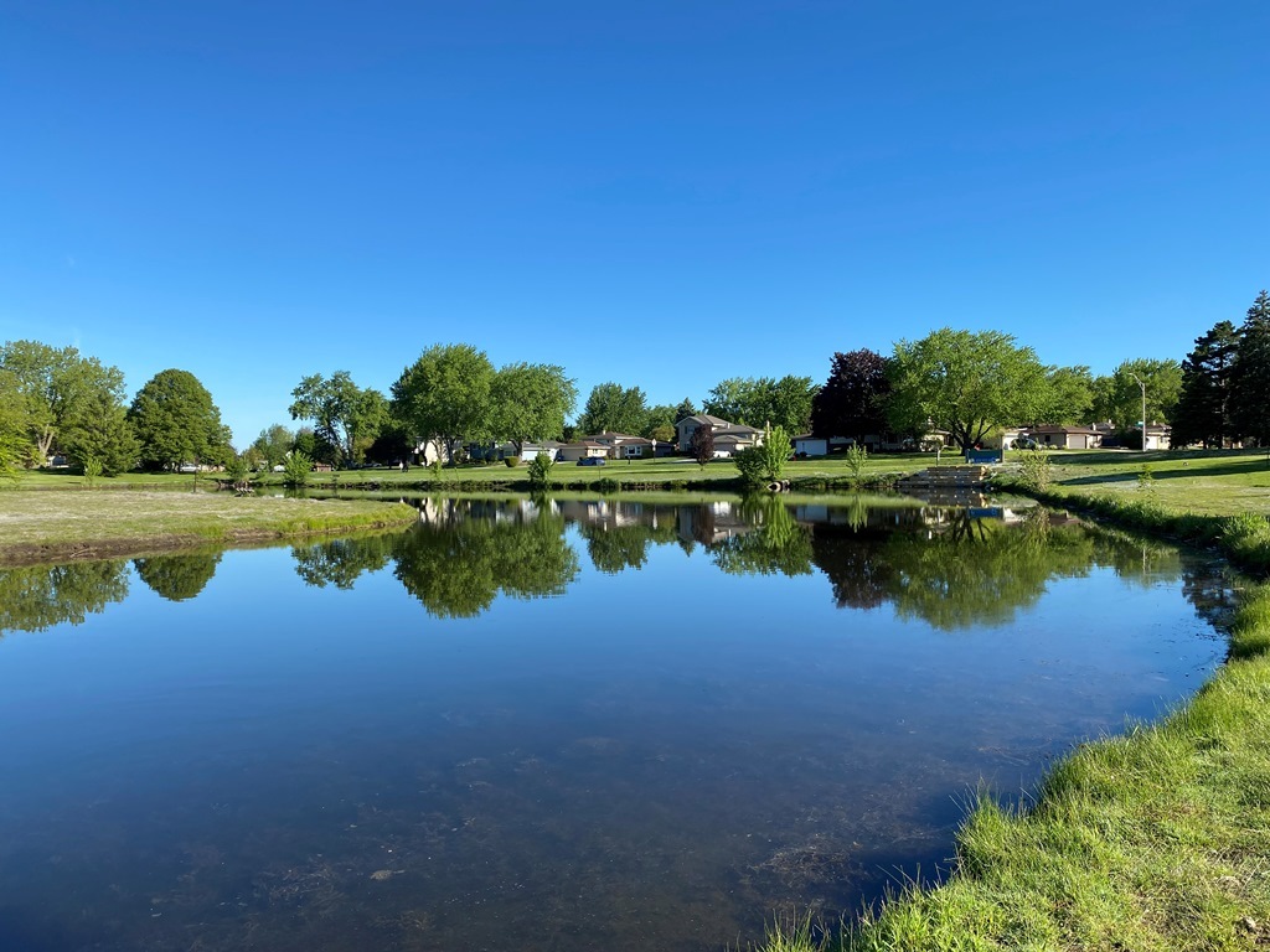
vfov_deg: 53.1
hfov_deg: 67.3
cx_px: 635
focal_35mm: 26
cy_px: 476
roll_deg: +0.5
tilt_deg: -1.3
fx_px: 954
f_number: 1.8
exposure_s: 1/1996
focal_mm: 4.25
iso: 32
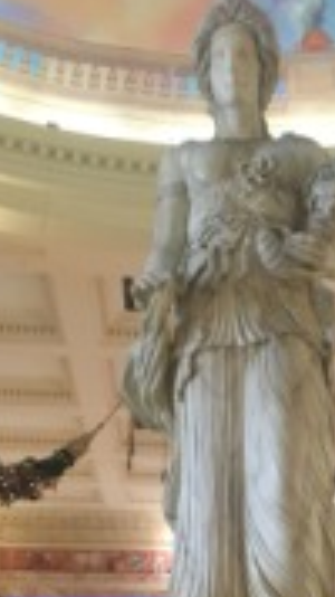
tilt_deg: +8.8
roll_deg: +1.0
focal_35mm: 65
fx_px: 1027
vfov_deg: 30.1
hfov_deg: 18.4
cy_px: 600
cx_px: 268
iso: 200
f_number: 2.2
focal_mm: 4.15
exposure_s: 1/15
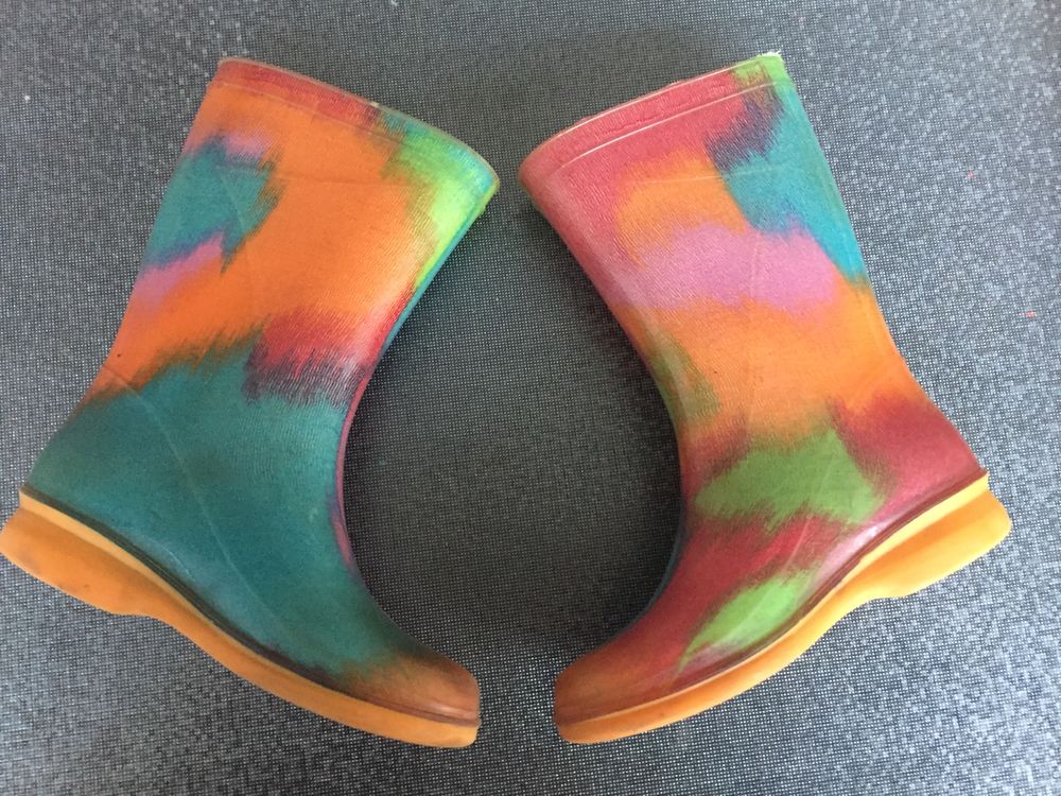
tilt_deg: -80.9
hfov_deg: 61.7
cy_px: 398
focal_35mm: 29
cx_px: 530
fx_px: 889
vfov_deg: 48.2
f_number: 2.2
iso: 320
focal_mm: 4.15
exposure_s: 1/17
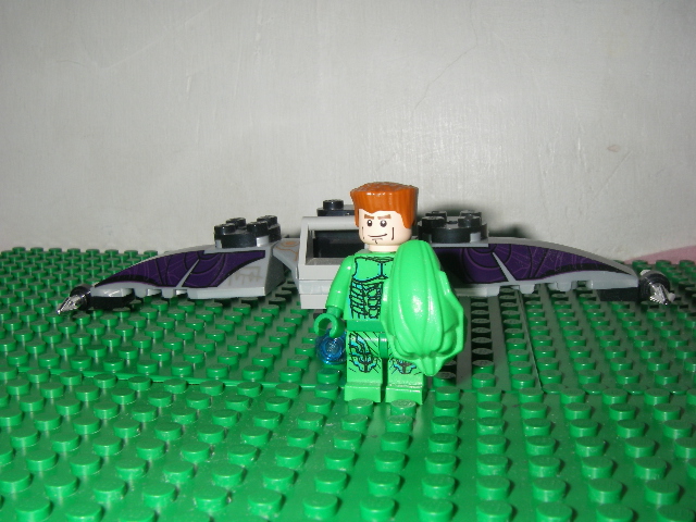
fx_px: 764
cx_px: 348
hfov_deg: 49.0
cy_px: 261
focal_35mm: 38
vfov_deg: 37.7
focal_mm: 6.3
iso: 80
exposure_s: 1/40
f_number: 6.6
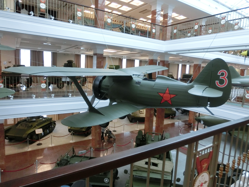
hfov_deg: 71.6
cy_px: 94
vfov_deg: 56.8
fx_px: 173
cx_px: 124
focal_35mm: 24
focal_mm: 4.24
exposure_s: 1/125
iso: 320
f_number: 3
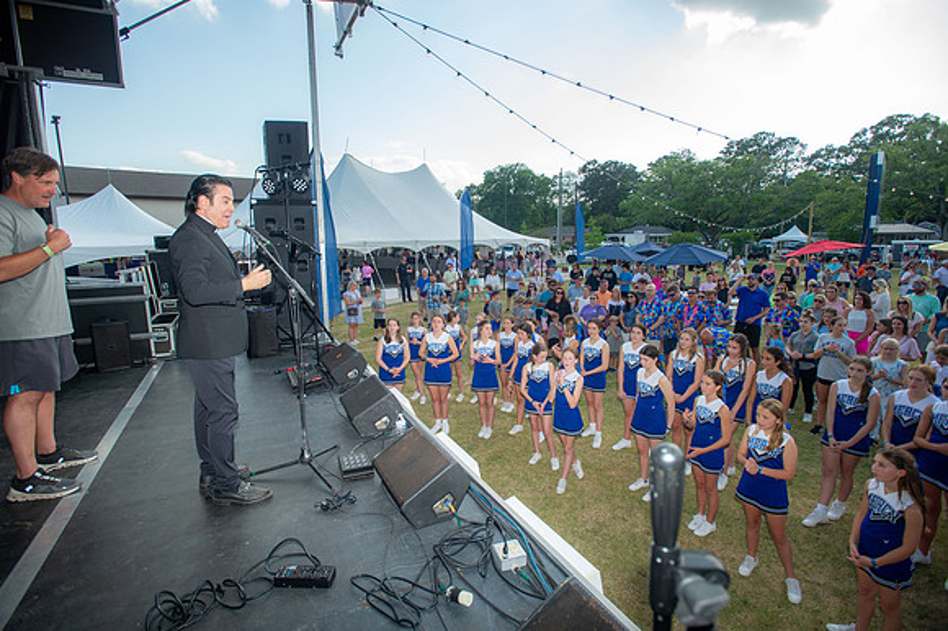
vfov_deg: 70.4
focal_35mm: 17
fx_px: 447
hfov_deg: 93.3
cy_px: 316
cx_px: 474
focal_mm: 17
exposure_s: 1/250
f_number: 4.5
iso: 100
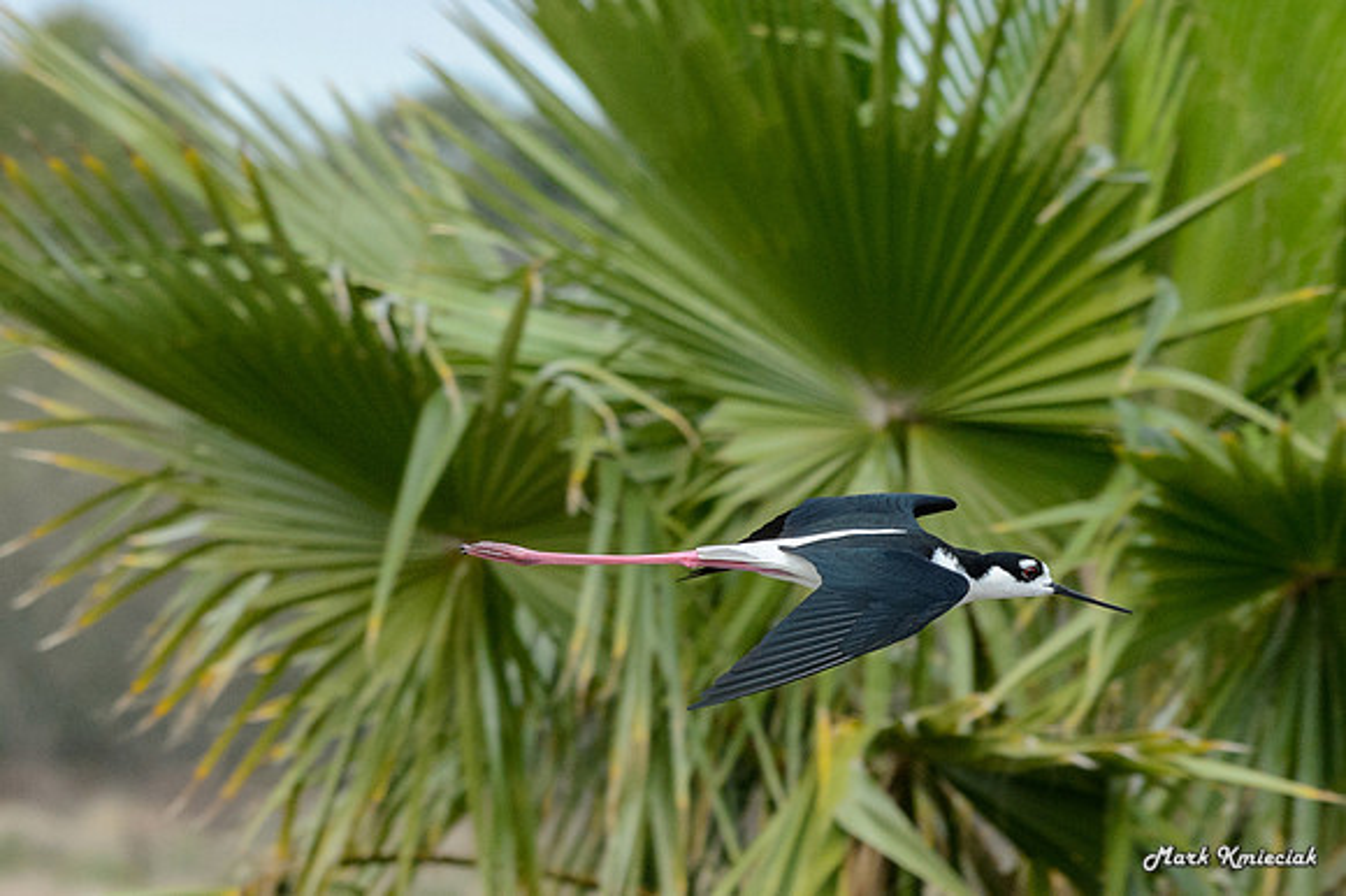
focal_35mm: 516
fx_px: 19292
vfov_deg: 2.7
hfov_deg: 4.0
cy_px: 322
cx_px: 152
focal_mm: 240
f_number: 9
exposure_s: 1/1600
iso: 1000
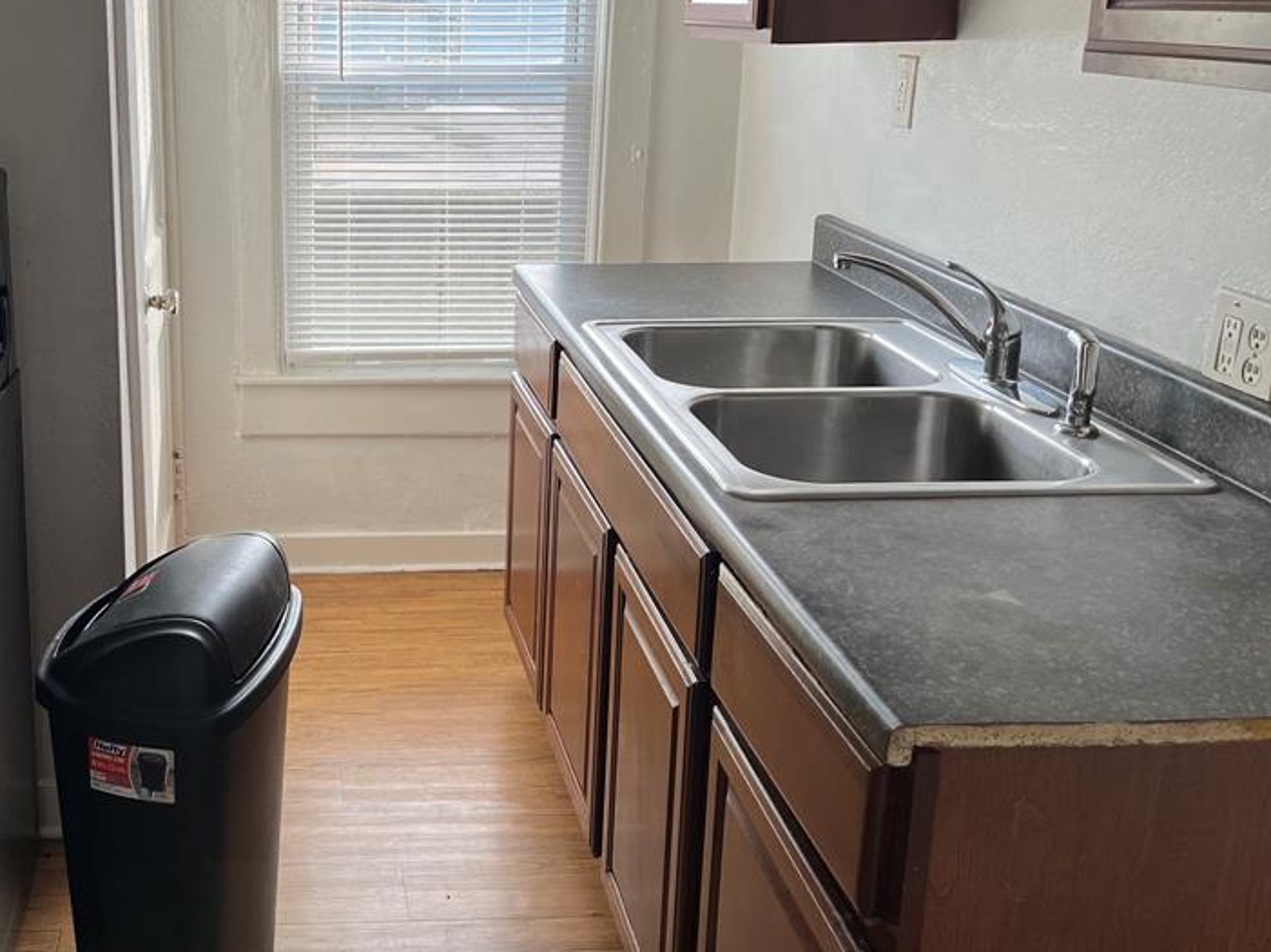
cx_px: 346
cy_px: 386
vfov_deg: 37.6
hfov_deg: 47.5
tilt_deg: -13.9
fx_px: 1395
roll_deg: +0.7
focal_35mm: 38
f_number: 1.6
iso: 80
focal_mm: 5.1
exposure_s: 1/122
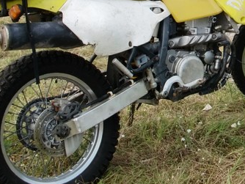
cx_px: 232
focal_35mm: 91
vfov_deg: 15.7
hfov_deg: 21.0
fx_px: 645
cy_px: -26
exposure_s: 1/400
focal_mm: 6.66
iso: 64
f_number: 3.9
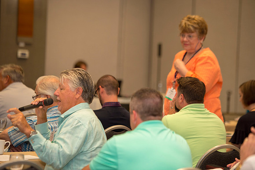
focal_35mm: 160
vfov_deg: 8.6
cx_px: 128
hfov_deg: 12.8
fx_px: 1133
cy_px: 85
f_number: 3.2
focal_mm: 160
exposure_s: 1/320
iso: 1250
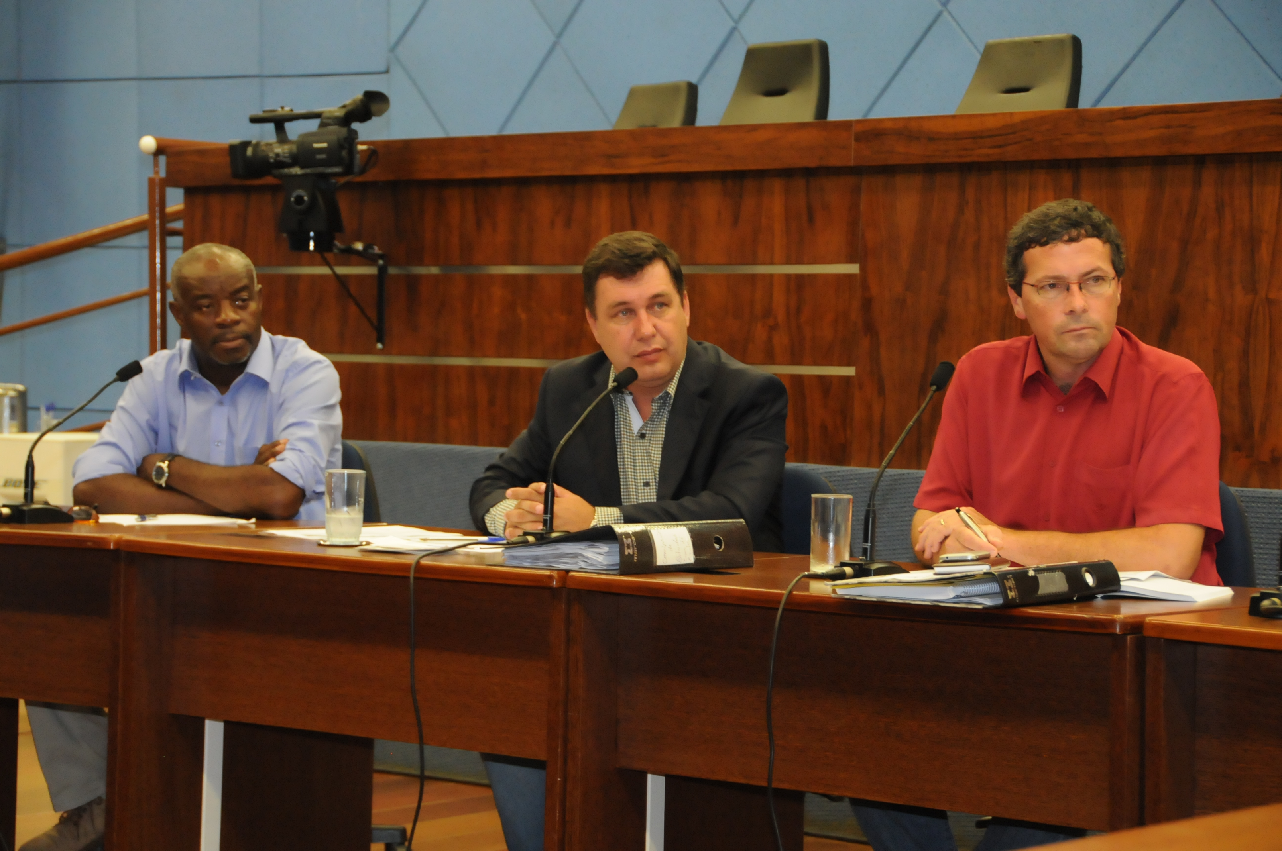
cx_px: 641
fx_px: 3308
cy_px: 426
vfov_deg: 14.7
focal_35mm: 93
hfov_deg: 21.9
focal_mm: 62
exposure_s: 1/100
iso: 2000
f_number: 4.8
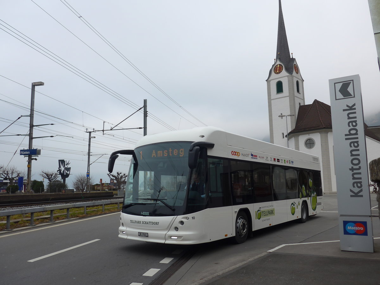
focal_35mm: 29
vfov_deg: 48.2
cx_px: 190
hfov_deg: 61.7
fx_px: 318
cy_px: 142
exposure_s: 1/400
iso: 80
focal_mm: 6
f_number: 2.8
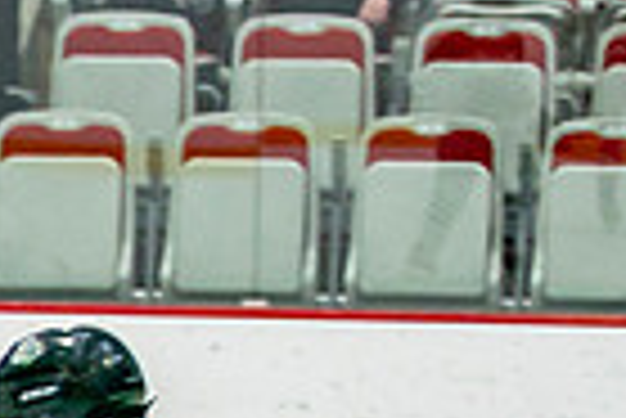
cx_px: -907
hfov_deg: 3.3
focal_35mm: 619
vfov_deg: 2.2
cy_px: 1067
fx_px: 10775
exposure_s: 1/640
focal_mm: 80
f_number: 2.8
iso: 500
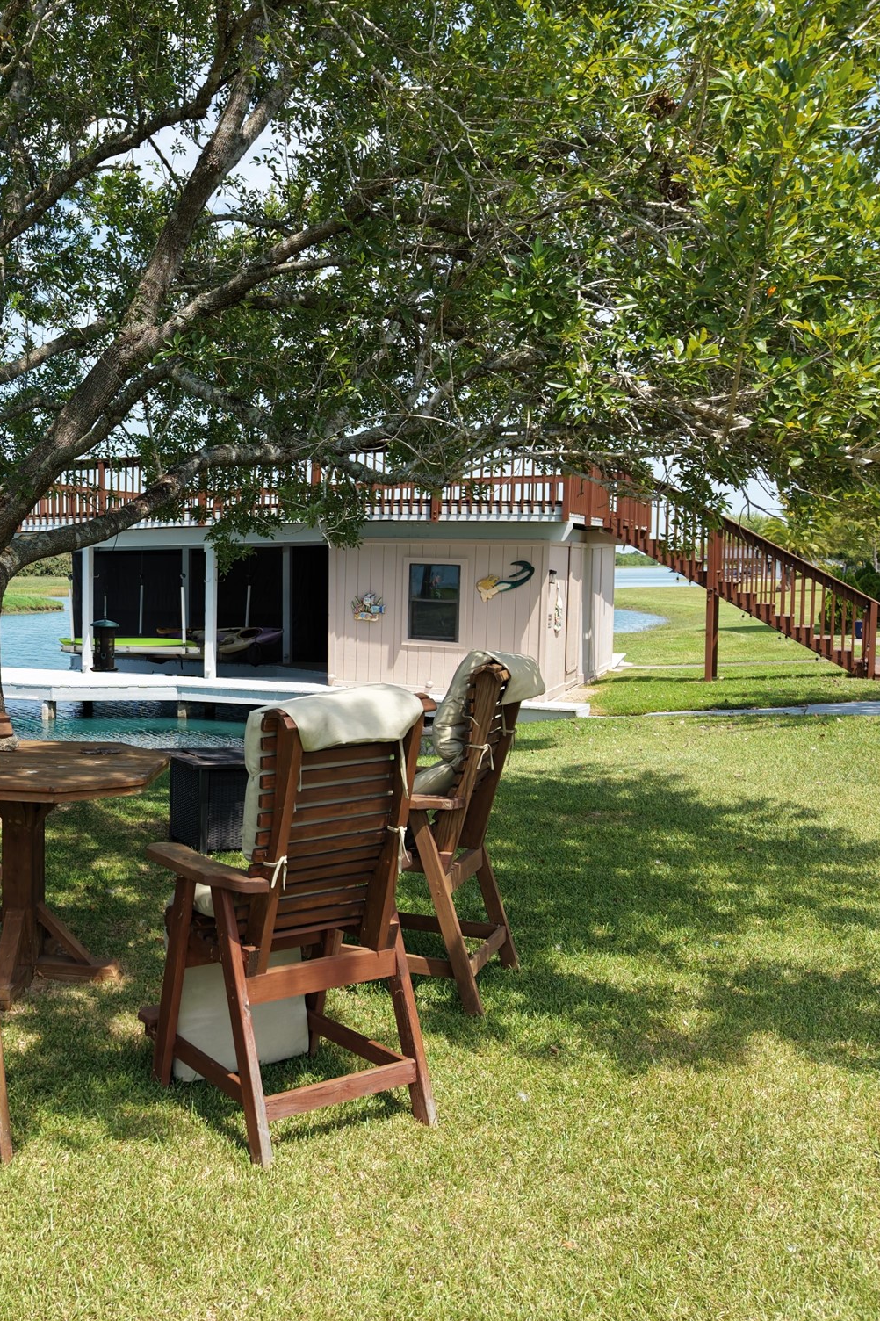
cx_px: 94
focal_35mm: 34
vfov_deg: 55.8
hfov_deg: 36.5
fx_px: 1247
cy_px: 660
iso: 200
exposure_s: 1/3000
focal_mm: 8.67
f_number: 1.8
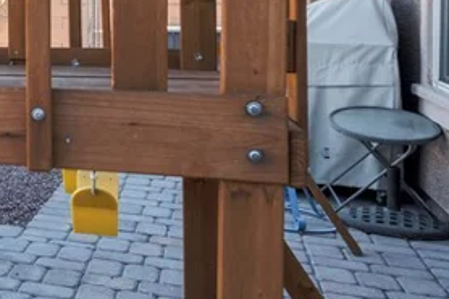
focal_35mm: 59
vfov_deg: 21.9
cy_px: -20
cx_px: -233
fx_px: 735
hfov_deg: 25.3
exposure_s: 1/125
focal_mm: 16
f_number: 9
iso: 100
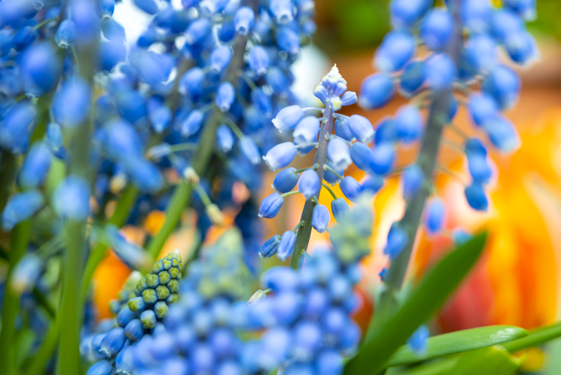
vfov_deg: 19.5
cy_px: 188
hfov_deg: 28.8
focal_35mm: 70
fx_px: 1091
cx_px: 280
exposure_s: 1/100
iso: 500
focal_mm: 70
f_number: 5.6
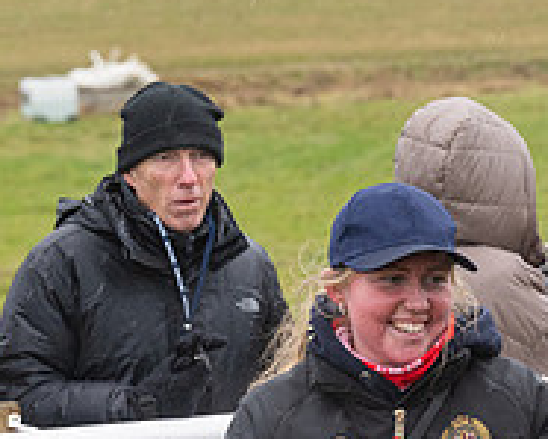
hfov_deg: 7.7
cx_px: 449
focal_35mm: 252
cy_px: 430
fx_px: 4089
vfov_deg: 6.1
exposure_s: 1/500
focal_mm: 74
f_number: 5
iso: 800
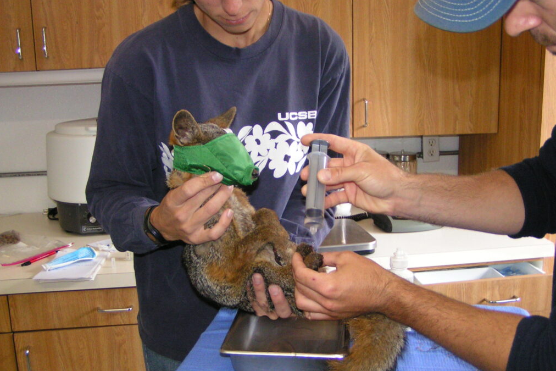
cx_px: 278
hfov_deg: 48.5
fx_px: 618
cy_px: 178
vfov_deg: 33.4
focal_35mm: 40
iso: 200
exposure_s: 1/40
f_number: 2.8
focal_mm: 5.8
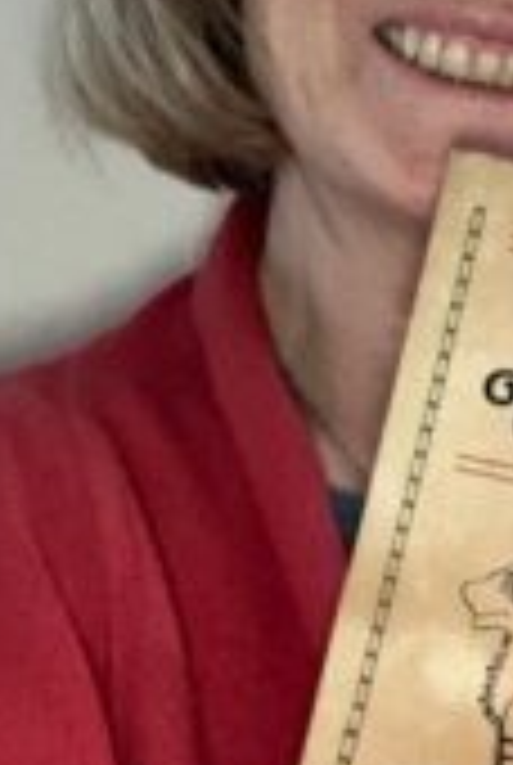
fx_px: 1660
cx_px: 405
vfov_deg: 25.9
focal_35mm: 78
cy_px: 290
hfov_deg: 17.4
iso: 500
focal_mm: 2.87
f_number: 2.2
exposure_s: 1/33
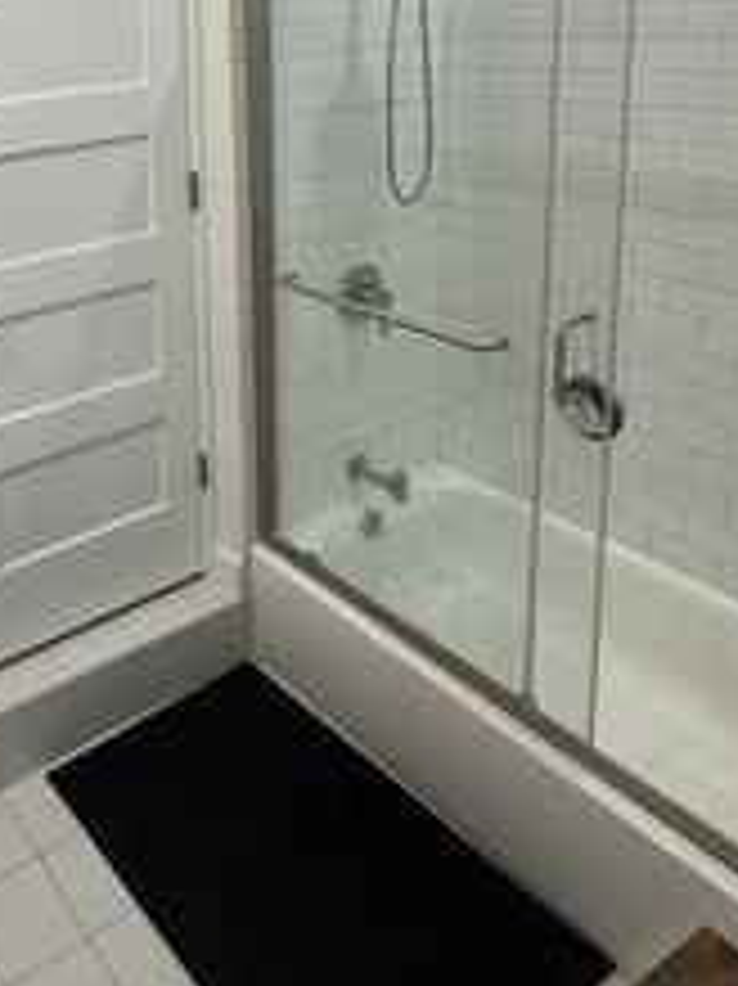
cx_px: 56
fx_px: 911
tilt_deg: -10.6
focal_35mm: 32
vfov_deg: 52.7
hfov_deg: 40.4
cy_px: 180
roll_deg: +3.3
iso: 160
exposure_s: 1/120
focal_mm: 2.22
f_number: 2.2
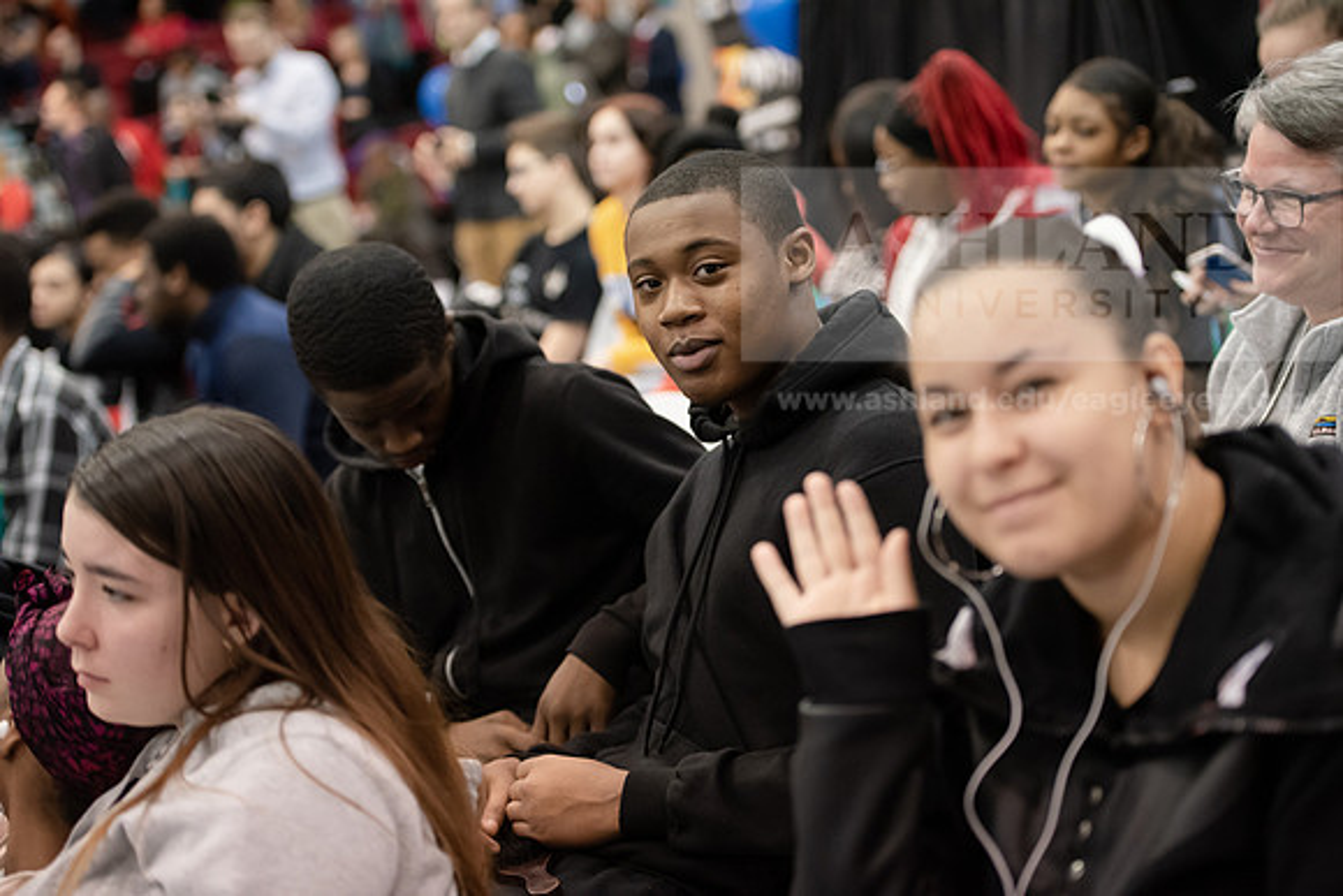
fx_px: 2612
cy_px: 448
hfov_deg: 28.8
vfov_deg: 19.5
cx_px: 672
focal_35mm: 70
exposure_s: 1/200
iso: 4000
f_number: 3.2
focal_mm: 70
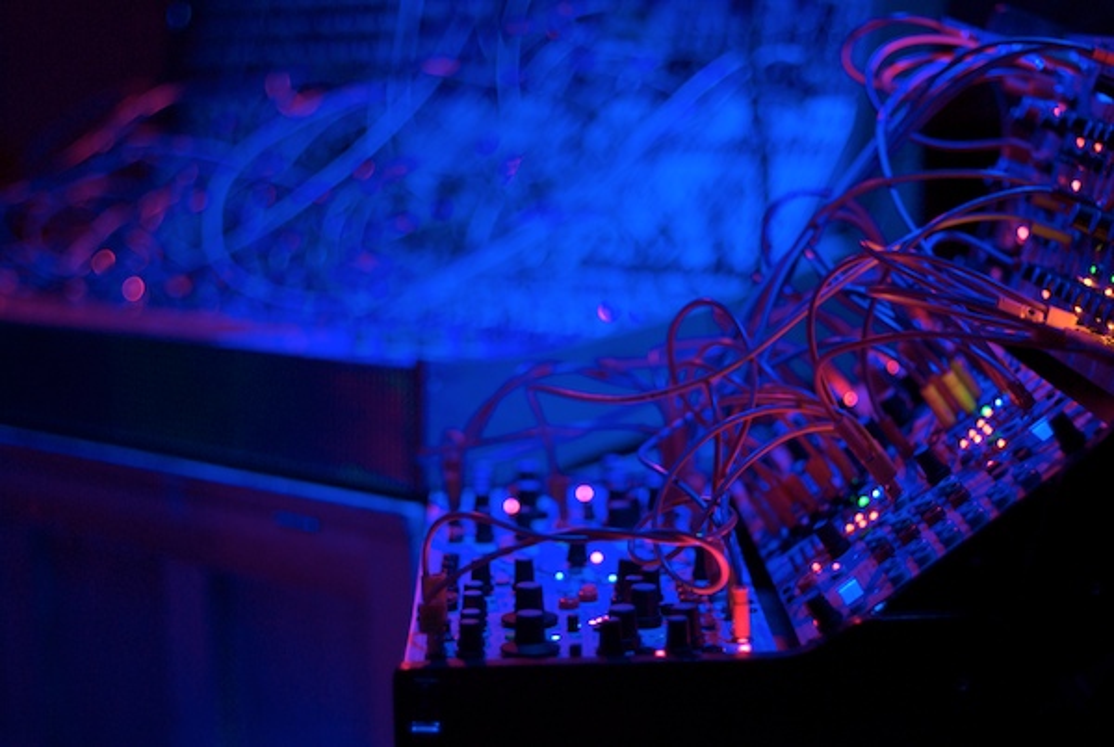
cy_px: 374
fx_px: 2324
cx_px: 557
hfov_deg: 27.0
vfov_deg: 18.2
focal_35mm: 75
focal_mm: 50
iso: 400
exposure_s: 1/30
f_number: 1.4
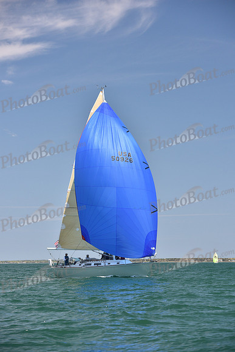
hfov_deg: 13.0
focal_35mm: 105
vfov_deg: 19.5
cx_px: 118
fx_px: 1027
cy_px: 176
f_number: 5
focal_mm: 105
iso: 400
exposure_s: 1/800
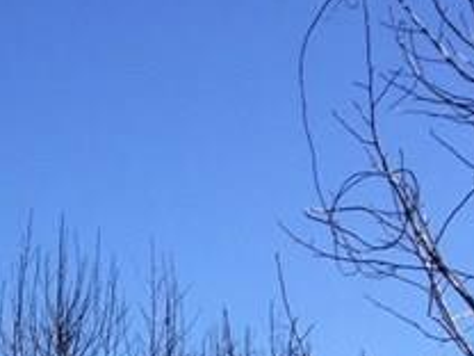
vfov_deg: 9.5
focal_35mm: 143
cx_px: -513
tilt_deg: -3.3
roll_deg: -0.7
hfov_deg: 12.1
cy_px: 792
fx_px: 1958
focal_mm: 4.15
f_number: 2.2
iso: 32
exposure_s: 1/1980
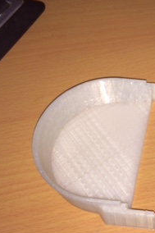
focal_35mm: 68
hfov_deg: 18.6
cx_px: 199
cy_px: 65
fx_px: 440
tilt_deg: -47.5
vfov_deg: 29.3
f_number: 2.2
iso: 32
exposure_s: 1/35
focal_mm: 4.15
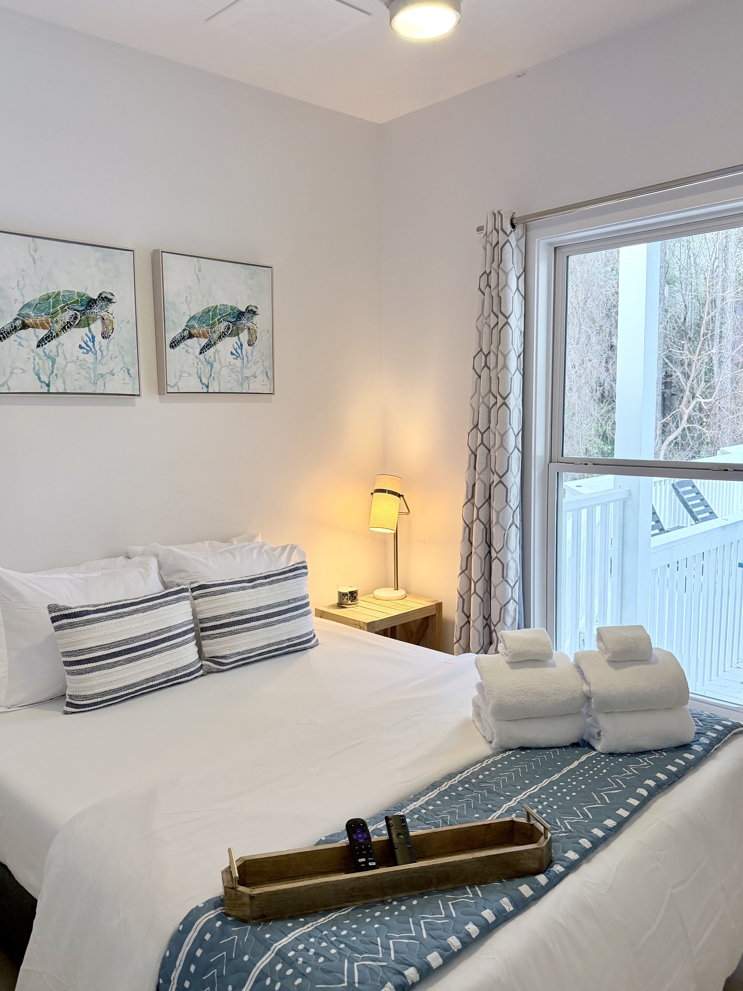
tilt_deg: -7.8
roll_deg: +1.4
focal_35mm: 27
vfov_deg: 65.3
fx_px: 773
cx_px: 344
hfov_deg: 51.3
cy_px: 509
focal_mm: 6.76
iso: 200
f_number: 1.78
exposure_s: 1/132
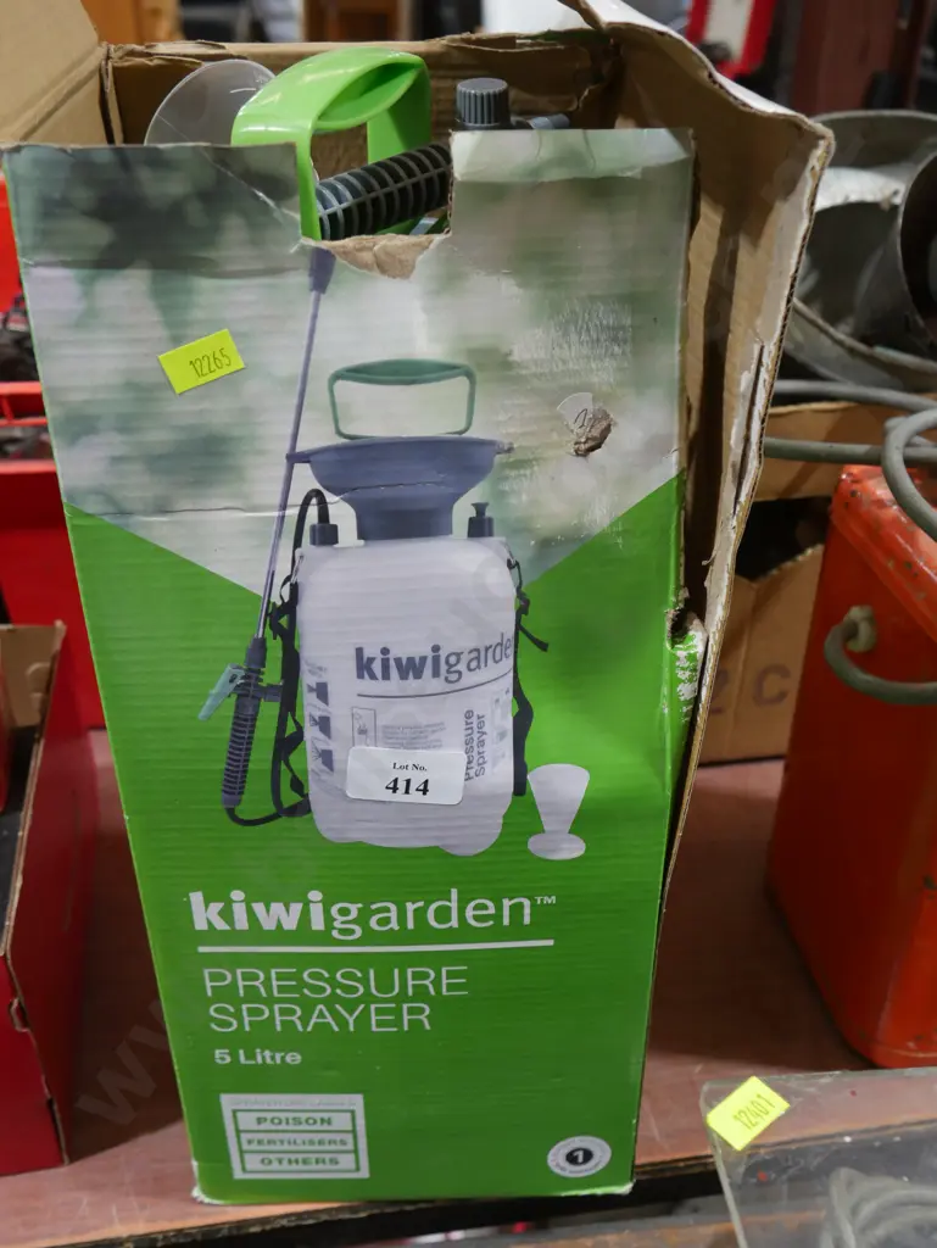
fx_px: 1226
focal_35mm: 34
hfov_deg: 41.8
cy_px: 624
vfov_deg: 53.9
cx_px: 468
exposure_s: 1/60
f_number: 4.5
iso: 800
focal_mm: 17
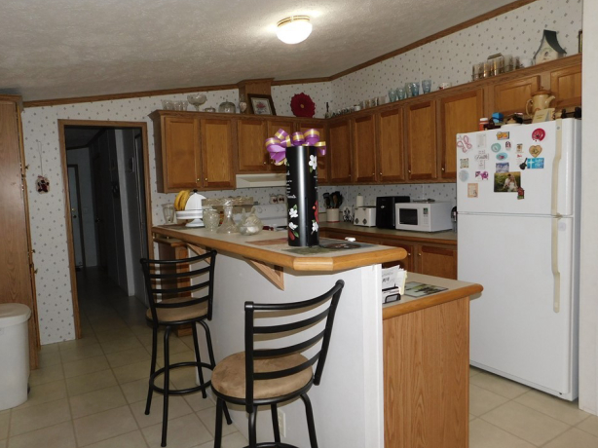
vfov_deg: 54.8
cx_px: 281
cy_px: 224
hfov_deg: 69.3
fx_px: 432
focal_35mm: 25
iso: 200
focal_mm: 4
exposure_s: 1/30
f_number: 3
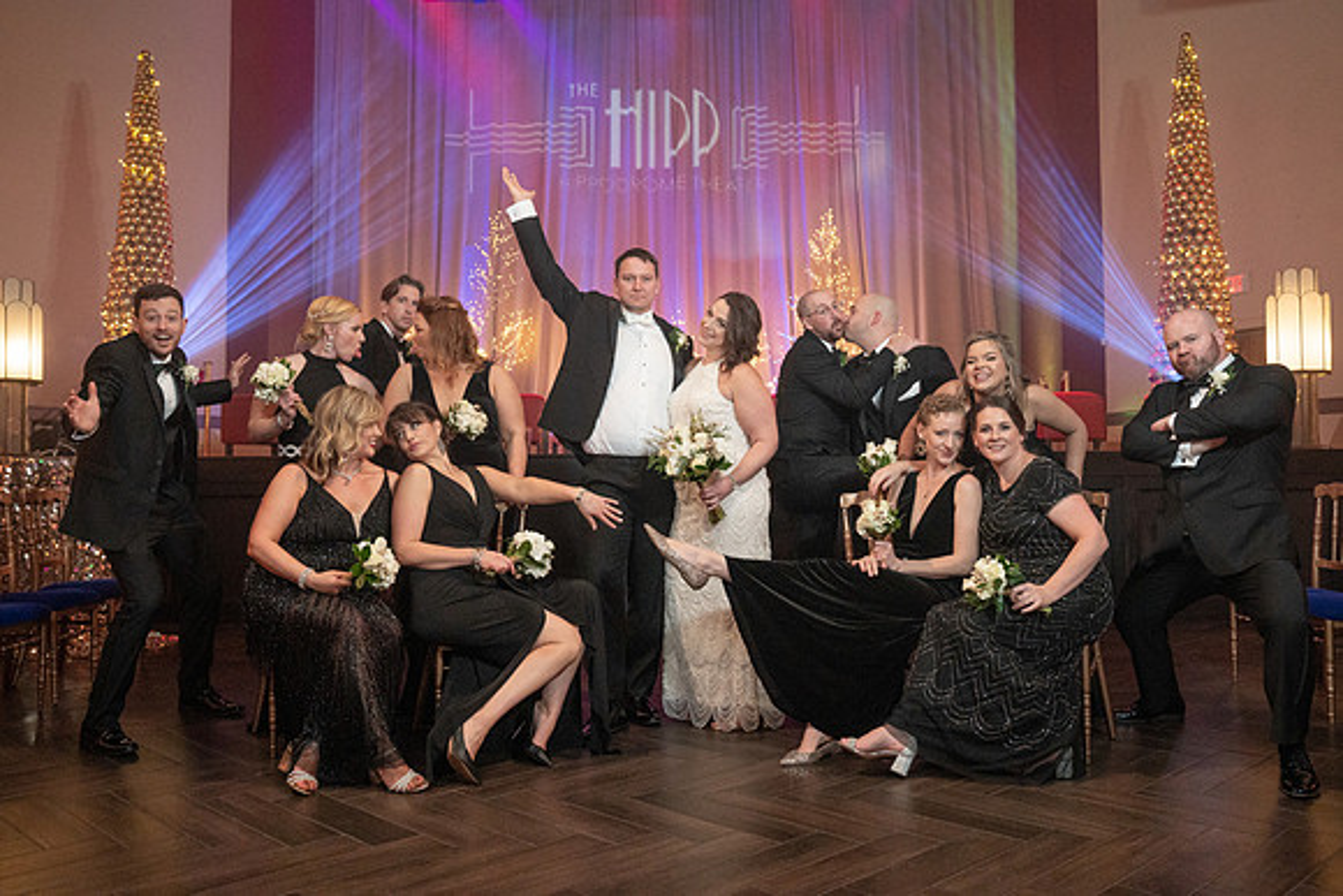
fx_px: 1135
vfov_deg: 43.1
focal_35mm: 30
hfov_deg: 61.2
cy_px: 428
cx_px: 676
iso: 4000
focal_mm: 29
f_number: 5.6
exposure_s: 1/100
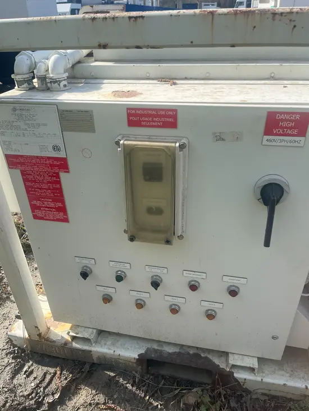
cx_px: 154
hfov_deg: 53.1
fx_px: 309
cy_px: 206
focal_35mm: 26
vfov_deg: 67.3
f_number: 1.6
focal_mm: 5.1
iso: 50
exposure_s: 1/1339
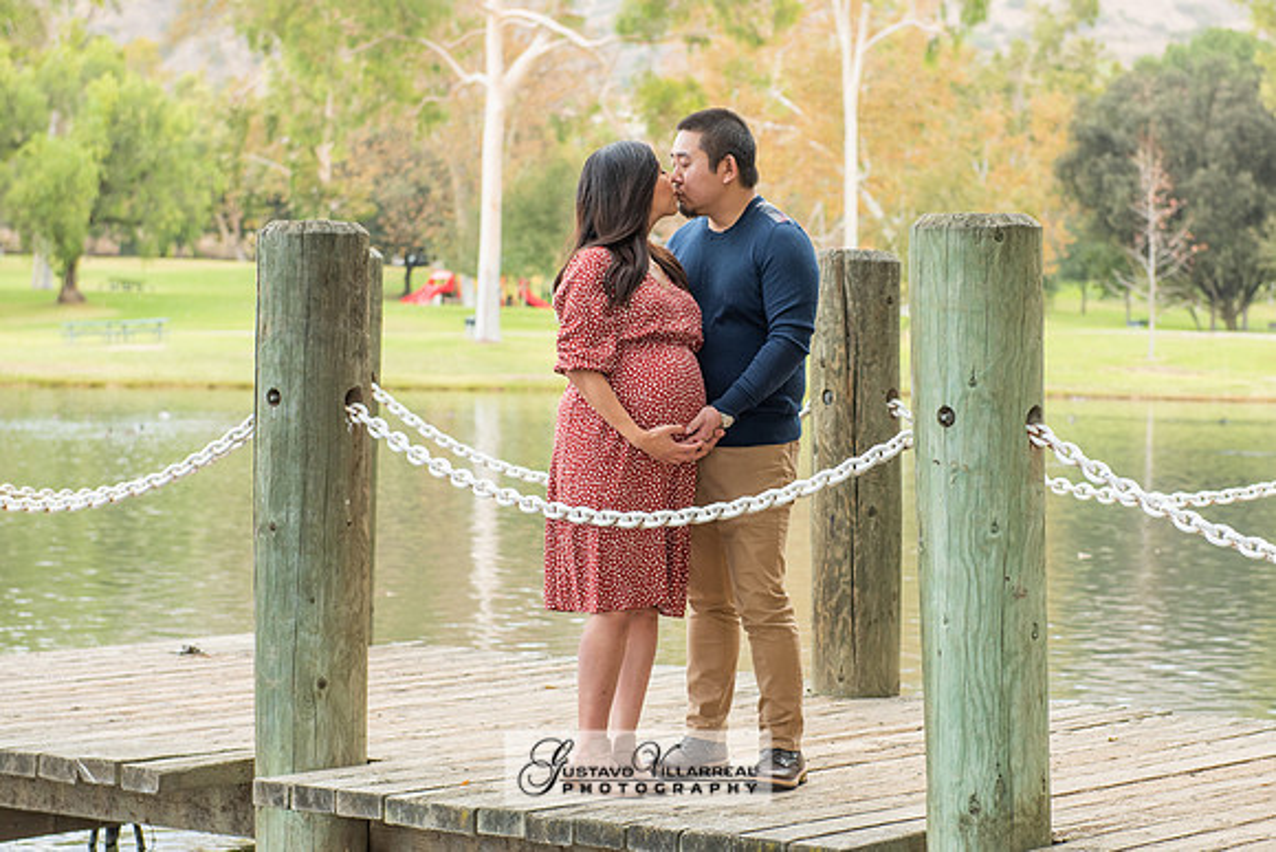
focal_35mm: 101
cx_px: 723
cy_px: 472
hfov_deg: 20.1
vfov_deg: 13.5
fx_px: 3591
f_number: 5
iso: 320
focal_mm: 70
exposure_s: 1/125
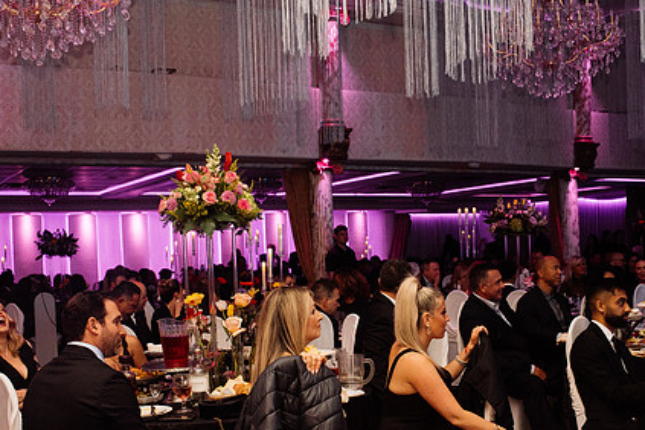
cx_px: 322
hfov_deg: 41.1
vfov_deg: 27.9
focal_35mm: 48
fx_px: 860
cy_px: 289
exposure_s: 1/200
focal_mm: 35
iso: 1600
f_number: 6.3
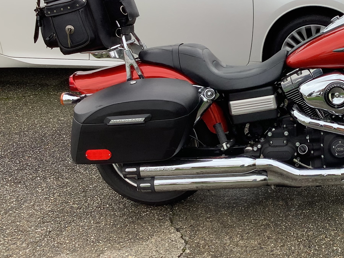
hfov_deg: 32.8
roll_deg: -1.7
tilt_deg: -17.4
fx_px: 556
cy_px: 82
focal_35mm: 56
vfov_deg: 25.9
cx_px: 302
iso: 25
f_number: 2.4
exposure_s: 1/260
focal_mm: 3.3
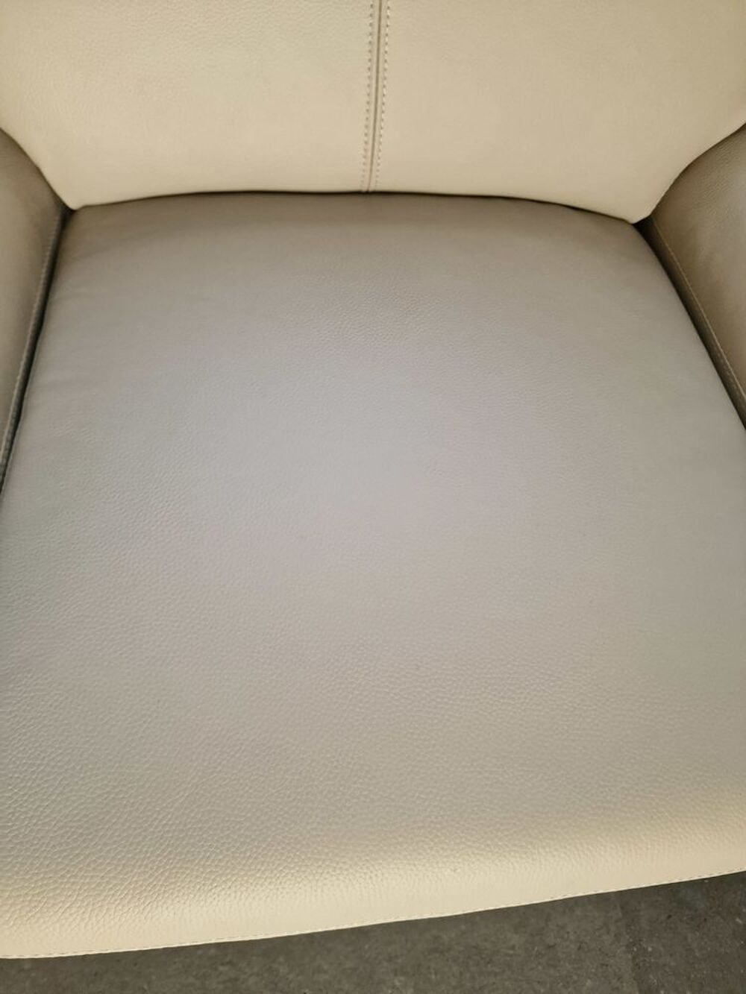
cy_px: 497
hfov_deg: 58.9
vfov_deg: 73.9
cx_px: 373
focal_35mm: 23
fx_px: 661
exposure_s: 1/100
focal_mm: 6.4
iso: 500
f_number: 1.8
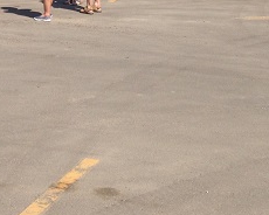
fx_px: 892
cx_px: 64
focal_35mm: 112
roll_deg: +1.8
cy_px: -82
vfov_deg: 13.2
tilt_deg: -2.9
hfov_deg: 17.1
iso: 50
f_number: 2.4
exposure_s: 1/1938
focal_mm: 4.12
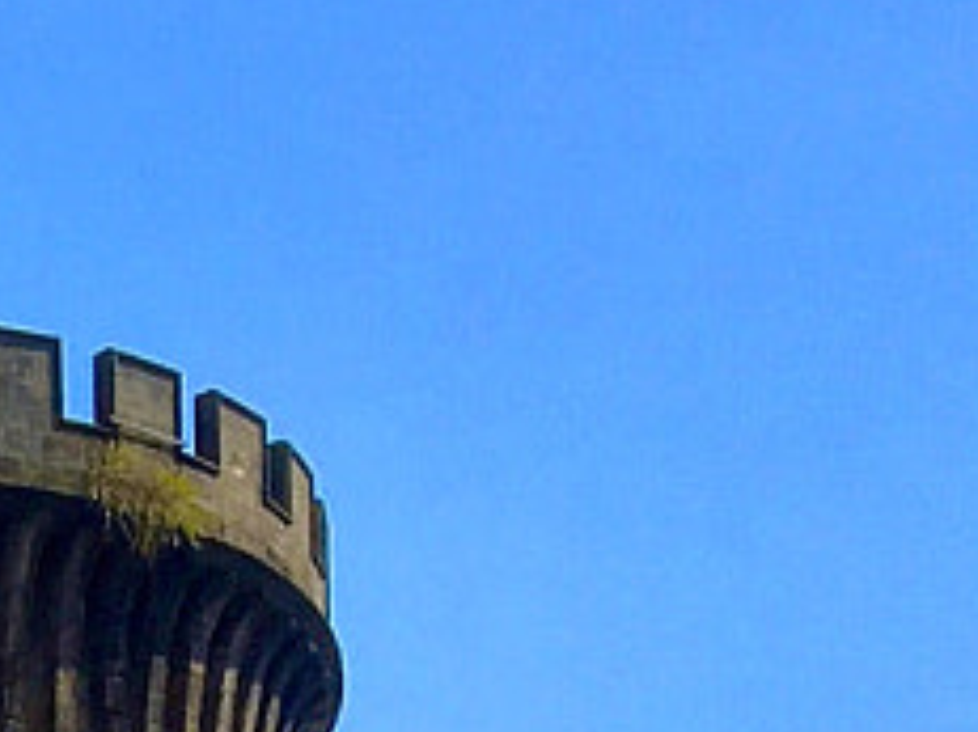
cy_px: 2412
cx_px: -1063
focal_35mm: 201
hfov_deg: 9.2
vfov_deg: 6.5
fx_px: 5676
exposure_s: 1/1451
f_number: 2.2
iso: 25
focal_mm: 4.15
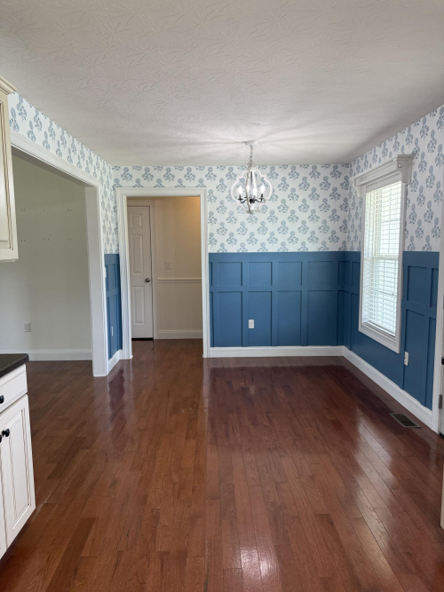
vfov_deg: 71.6
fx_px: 411
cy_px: 296
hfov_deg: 56.8
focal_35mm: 24
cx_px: 222
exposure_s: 1/146
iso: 160
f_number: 1.78
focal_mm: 6.76
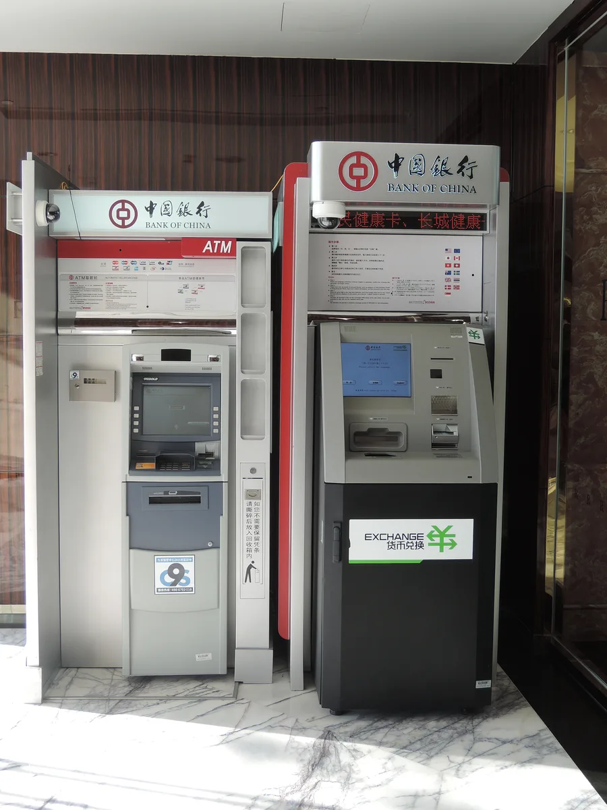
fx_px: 935
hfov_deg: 36.0
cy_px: 405
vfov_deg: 46.8
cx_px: 304
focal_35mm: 40
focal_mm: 8.6
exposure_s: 1/50
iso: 80
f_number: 3.5
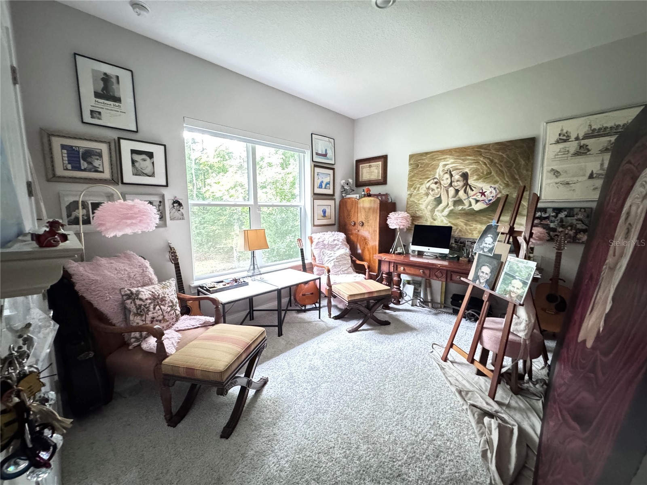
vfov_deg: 85.7
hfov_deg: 102.1
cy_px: 242
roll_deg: +0.5
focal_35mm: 14
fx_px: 262
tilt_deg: -8.5
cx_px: 324
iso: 2500
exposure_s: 1/17
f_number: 2.2
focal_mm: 2.22
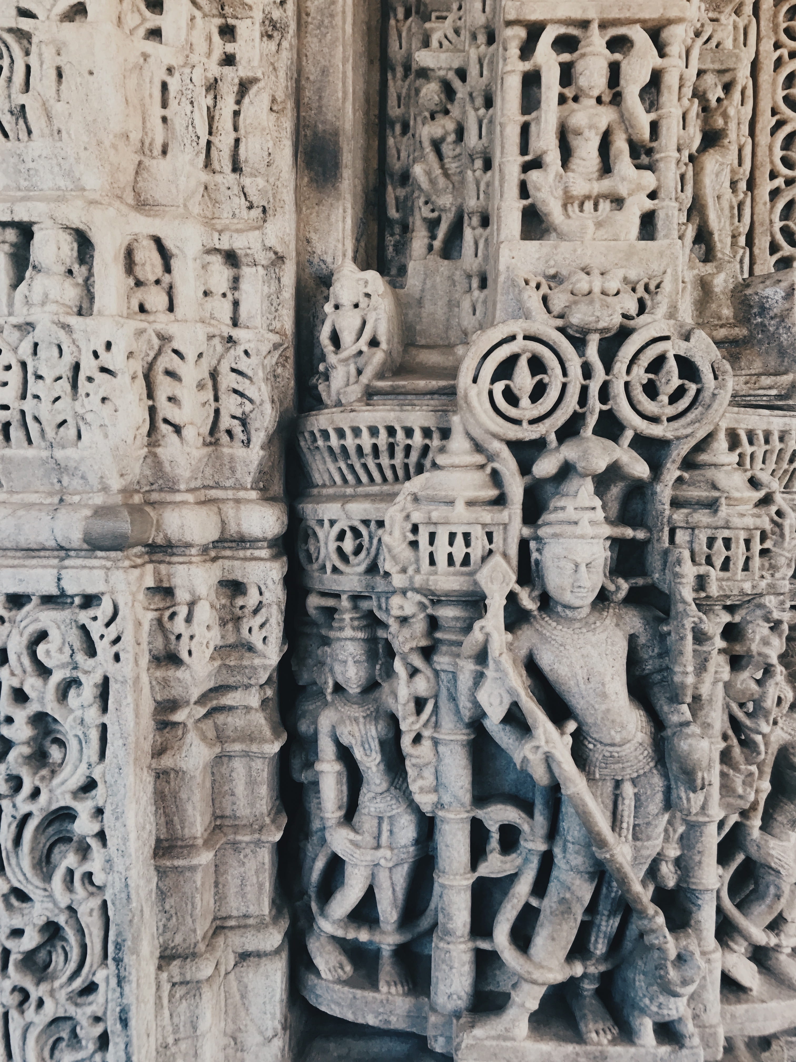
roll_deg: -0.6
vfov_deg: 63.4
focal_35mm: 28
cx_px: 398
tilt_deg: -3.6
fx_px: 858
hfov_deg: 49.7
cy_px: 531
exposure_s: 1/50
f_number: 1.8
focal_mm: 3.99
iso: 25
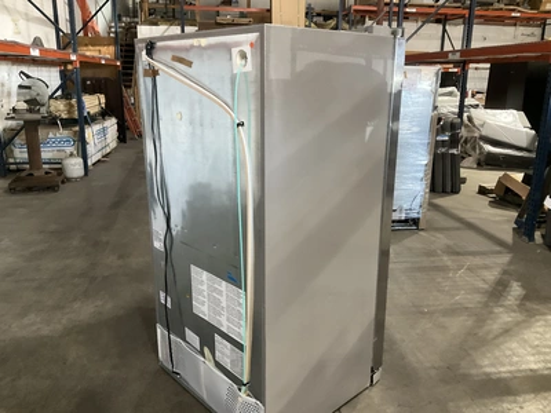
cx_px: 276
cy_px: 206
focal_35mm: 29
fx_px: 462
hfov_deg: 61.7
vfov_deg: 48.2
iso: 320
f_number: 1.8
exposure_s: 1/45
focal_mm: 3
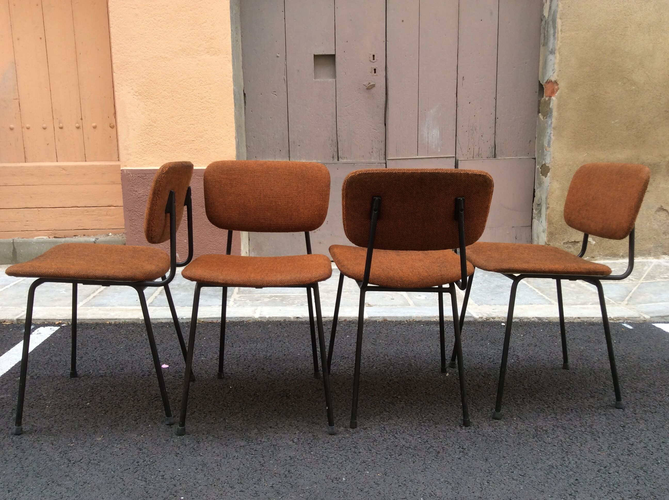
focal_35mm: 32
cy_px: 250
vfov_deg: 44.1
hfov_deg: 56.9
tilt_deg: -9.2
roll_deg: +1.5
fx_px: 618
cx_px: 334
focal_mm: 3.3
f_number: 2.4
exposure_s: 1/187
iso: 32
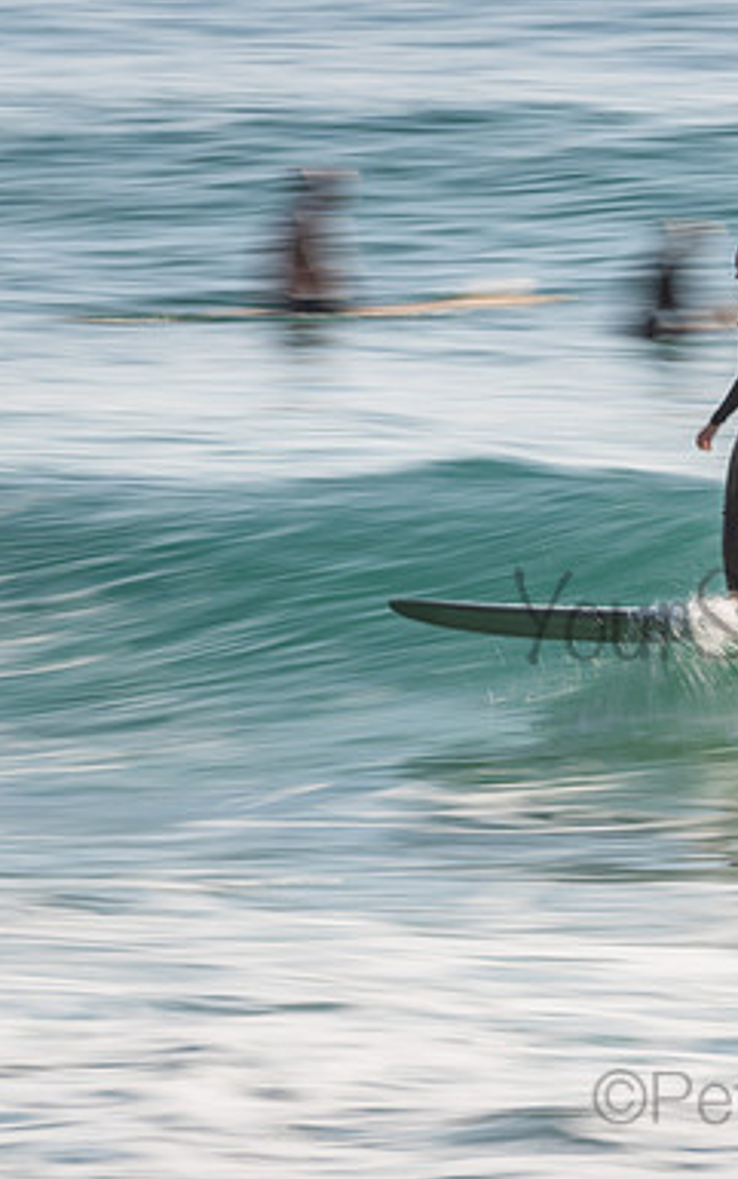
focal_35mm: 768
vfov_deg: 2.7
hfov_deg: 1.7
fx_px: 24687
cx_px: 830
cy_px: 590
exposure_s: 1/20
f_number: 13
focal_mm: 500
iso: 31
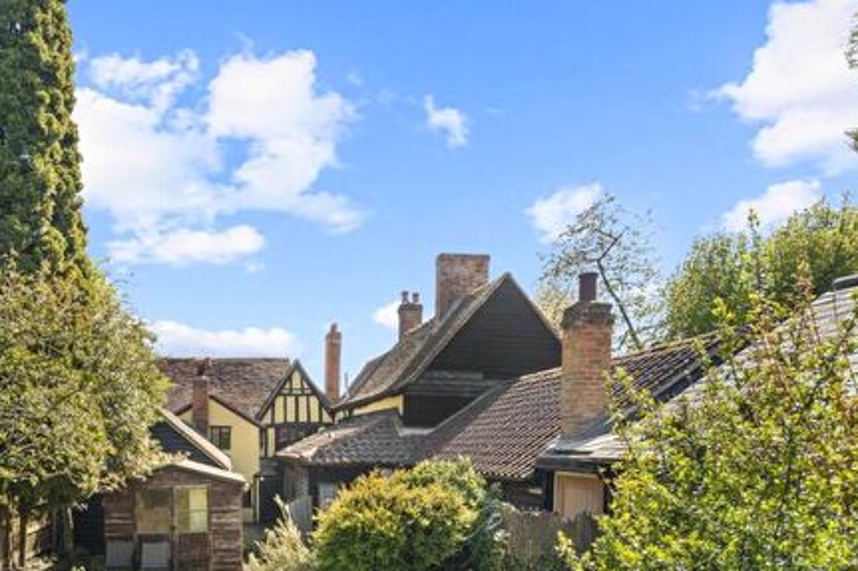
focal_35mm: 27
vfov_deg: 46.0
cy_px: 447
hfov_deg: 64.8
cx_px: 245
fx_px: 639
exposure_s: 1/100
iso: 320
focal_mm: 16.5
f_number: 8
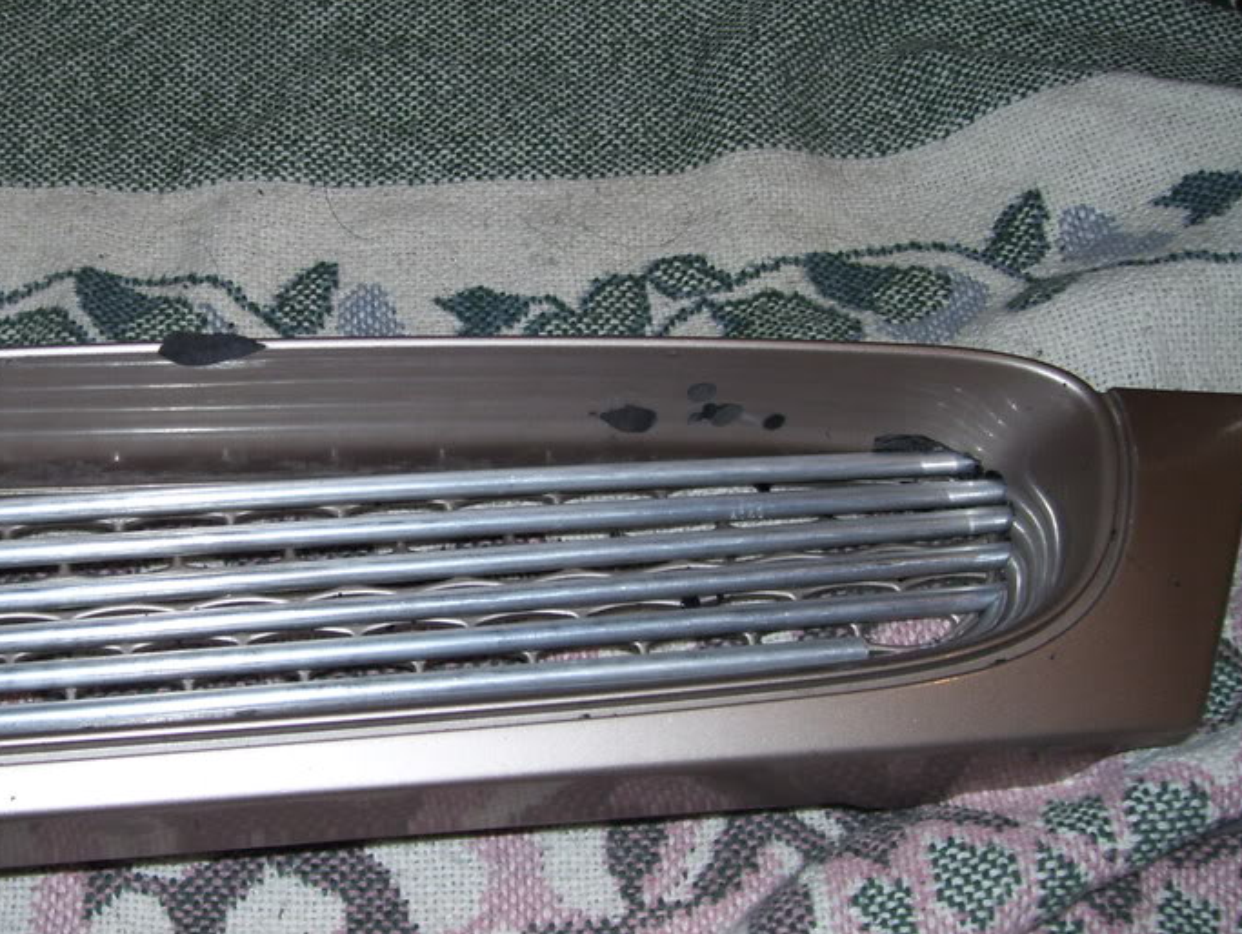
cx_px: 338
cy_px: 502
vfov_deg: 27.1
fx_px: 1940
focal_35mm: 54
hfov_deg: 34.9
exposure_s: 1/60
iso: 80
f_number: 2.7
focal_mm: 6
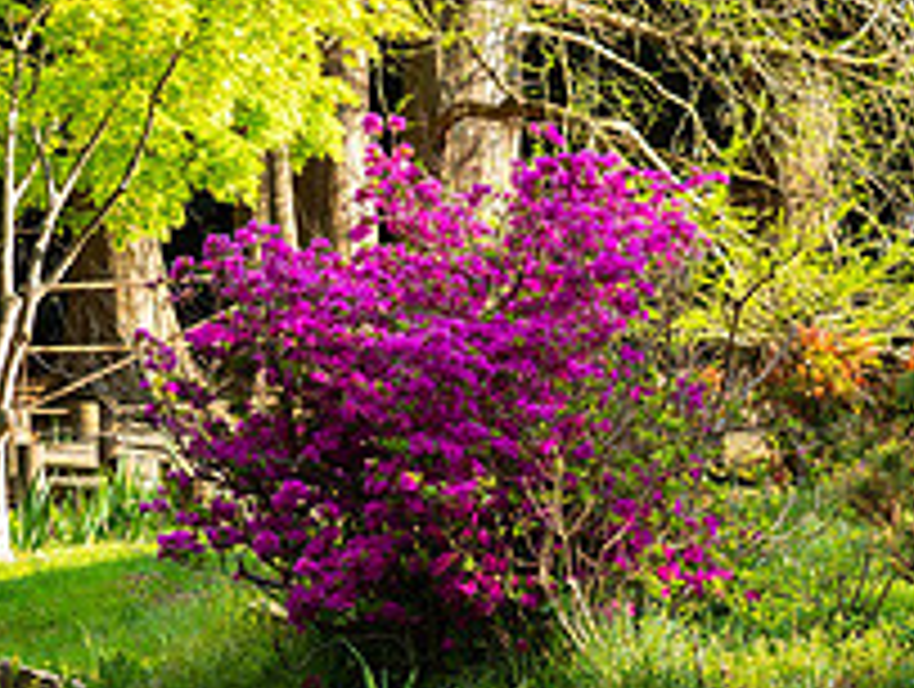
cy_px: 569
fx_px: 8597
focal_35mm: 325
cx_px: 630
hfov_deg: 6.1
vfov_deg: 4.6
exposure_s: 1/320
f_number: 3.5
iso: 200
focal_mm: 57
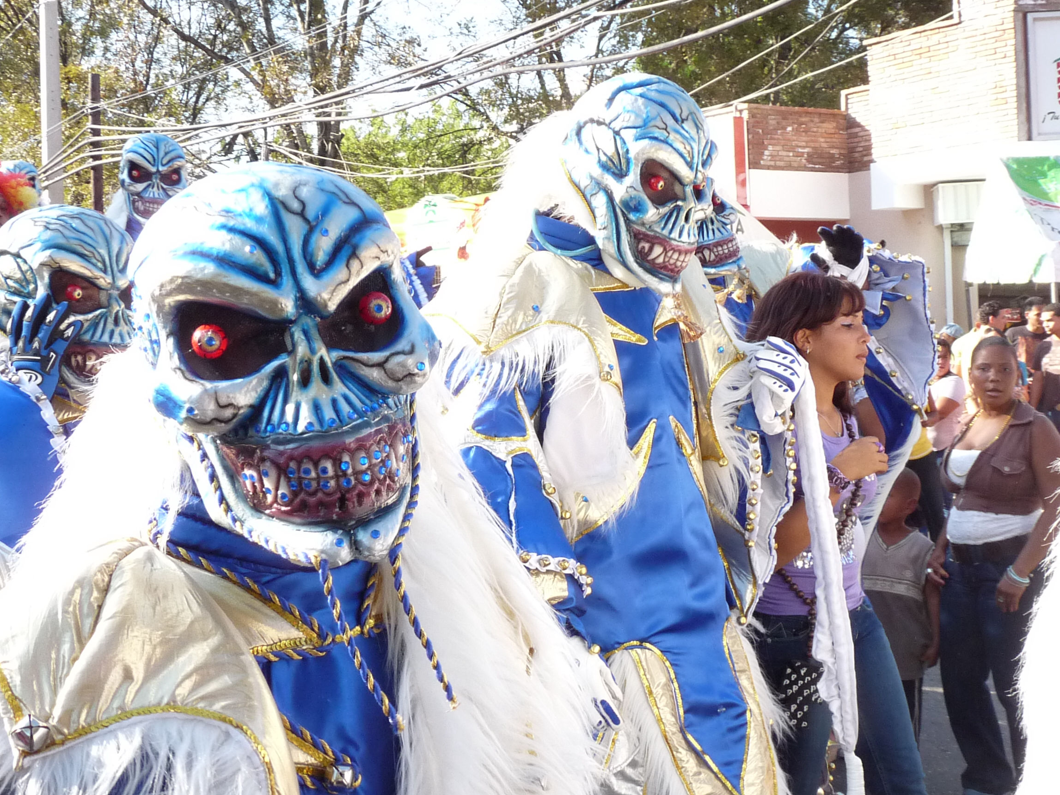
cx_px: 510
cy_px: 390
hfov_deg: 39.6
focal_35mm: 48
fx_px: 1470
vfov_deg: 30.3
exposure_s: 1/250
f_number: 4
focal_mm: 5.5
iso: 200
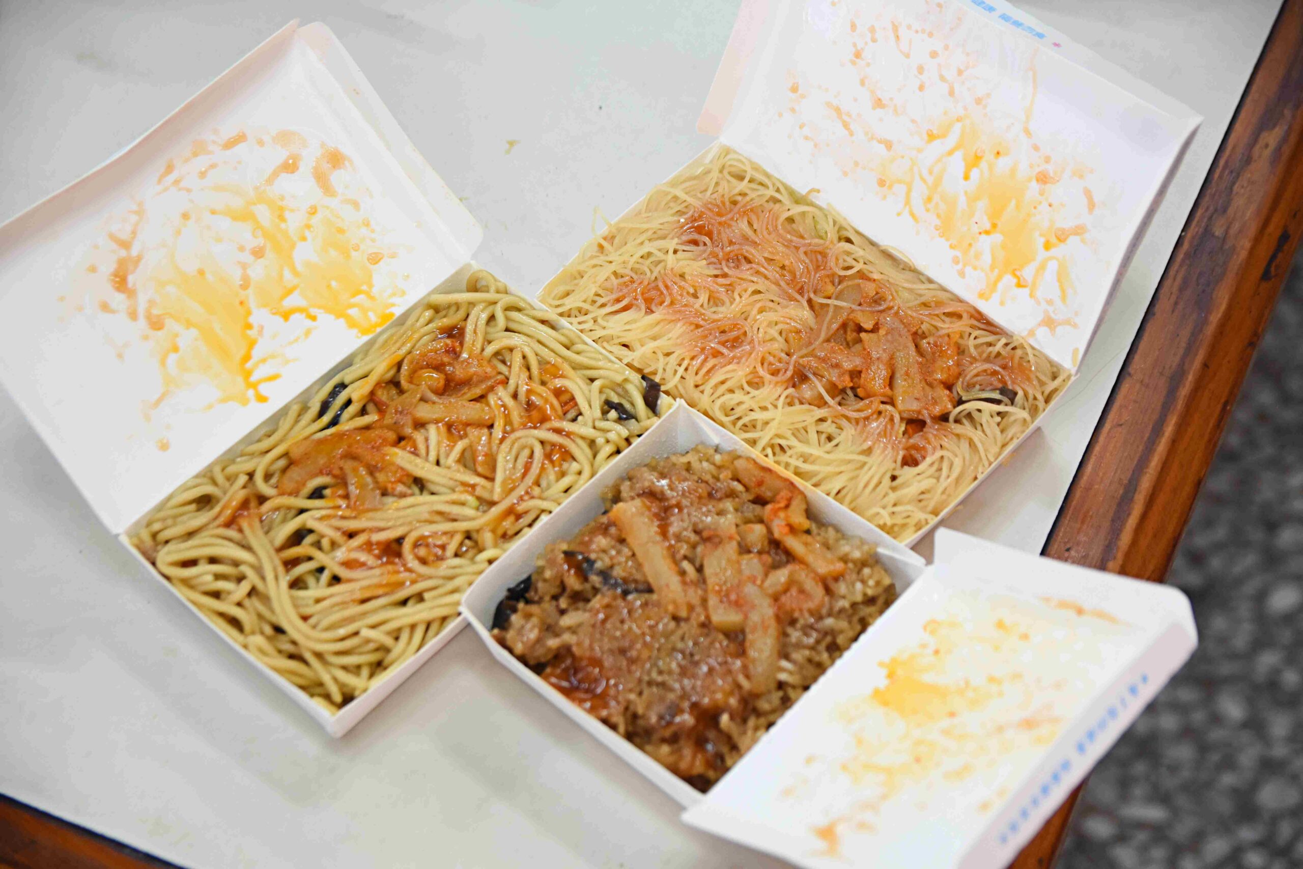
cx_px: 652
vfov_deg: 18.2
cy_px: 434
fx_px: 2715
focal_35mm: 75
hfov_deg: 27.0
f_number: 2.8
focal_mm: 50
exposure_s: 1/100
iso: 900
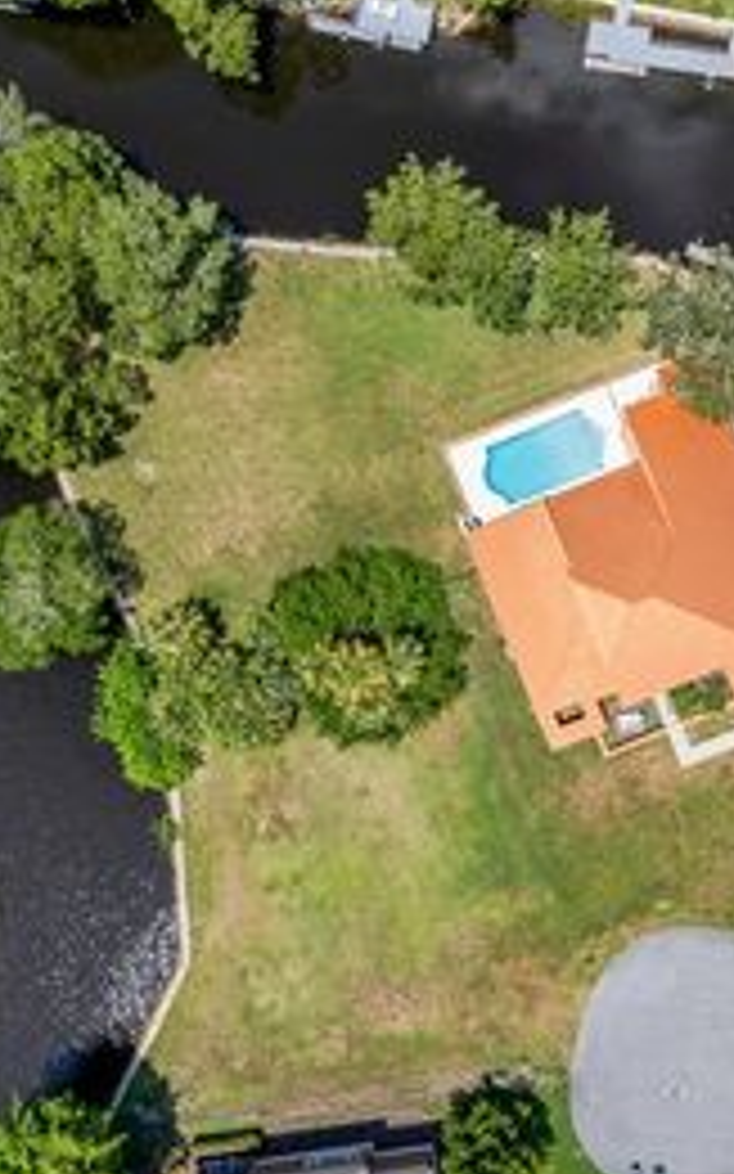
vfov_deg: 46.2
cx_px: 576
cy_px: 556
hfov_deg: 29.2
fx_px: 1377
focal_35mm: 43
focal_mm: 8.38
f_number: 2.8
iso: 100
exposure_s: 1/2500
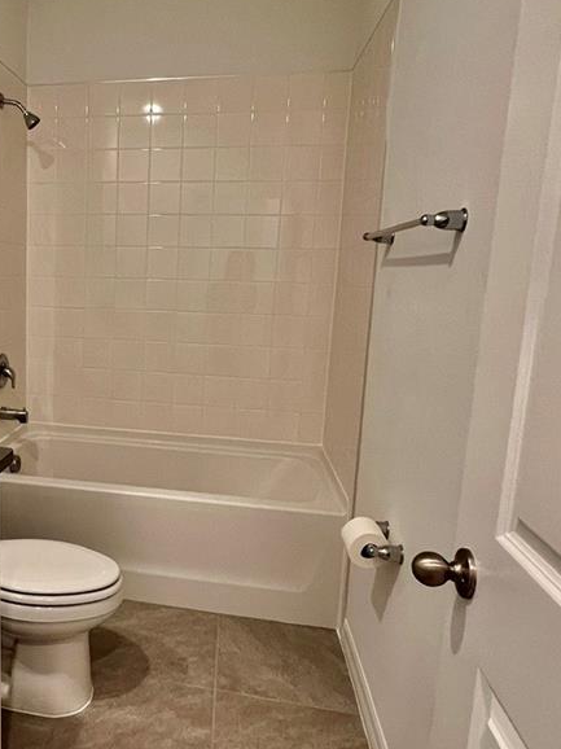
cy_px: 365
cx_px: 87
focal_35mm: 27
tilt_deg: -7.3
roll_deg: -1.5
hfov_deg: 47.5
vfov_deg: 65.3
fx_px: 584
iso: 160
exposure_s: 1/60
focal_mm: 1.57
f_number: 1.8
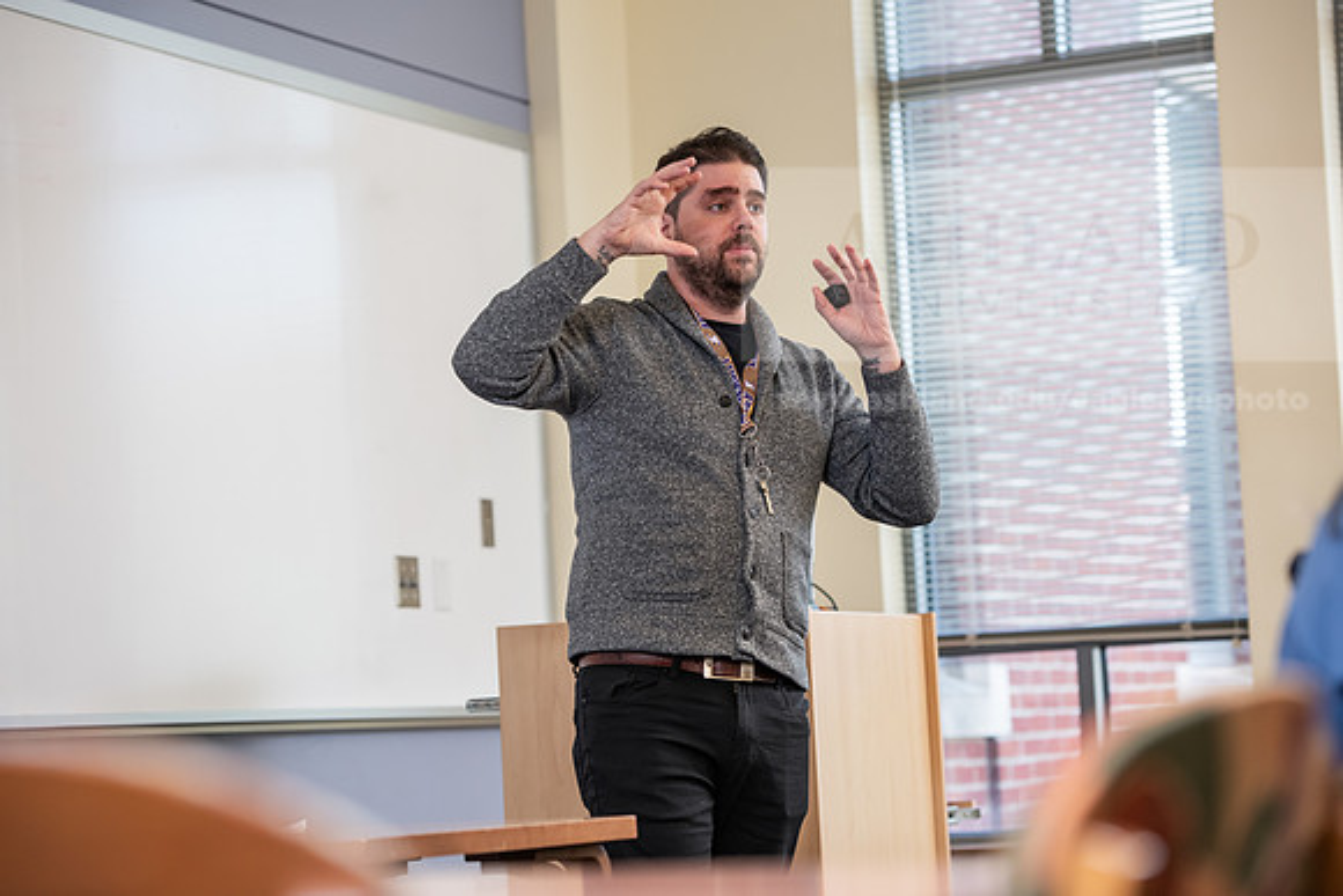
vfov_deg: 12.5
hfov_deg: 18.6
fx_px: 4104
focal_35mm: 110
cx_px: 672
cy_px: 448
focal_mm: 110
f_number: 3.5
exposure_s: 1/200
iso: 640
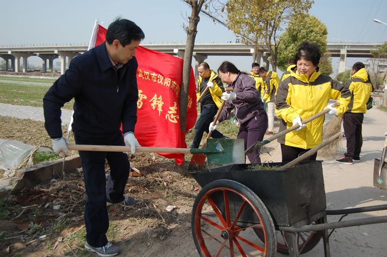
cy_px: 128
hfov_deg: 57.3
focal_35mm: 33
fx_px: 354
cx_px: 194
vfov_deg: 39.8
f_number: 3.8
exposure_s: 1/1250
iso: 200
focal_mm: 22
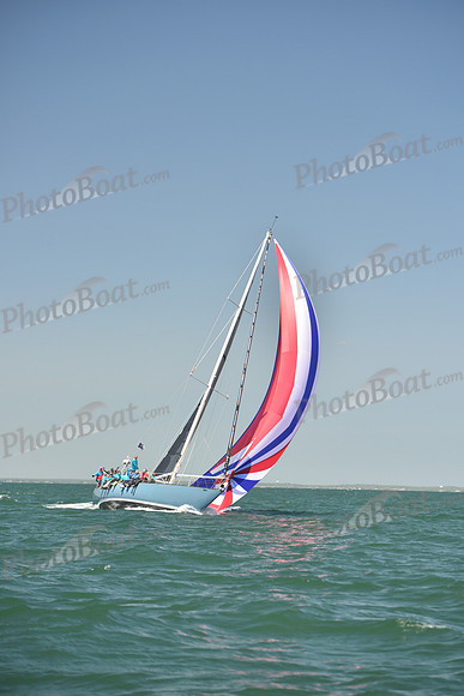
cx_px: 232
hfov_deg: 13.4
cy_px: 348
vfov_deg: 20.0
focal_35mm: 102
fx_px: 1971
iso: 250
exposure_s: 1/800
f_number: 4
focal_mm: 102
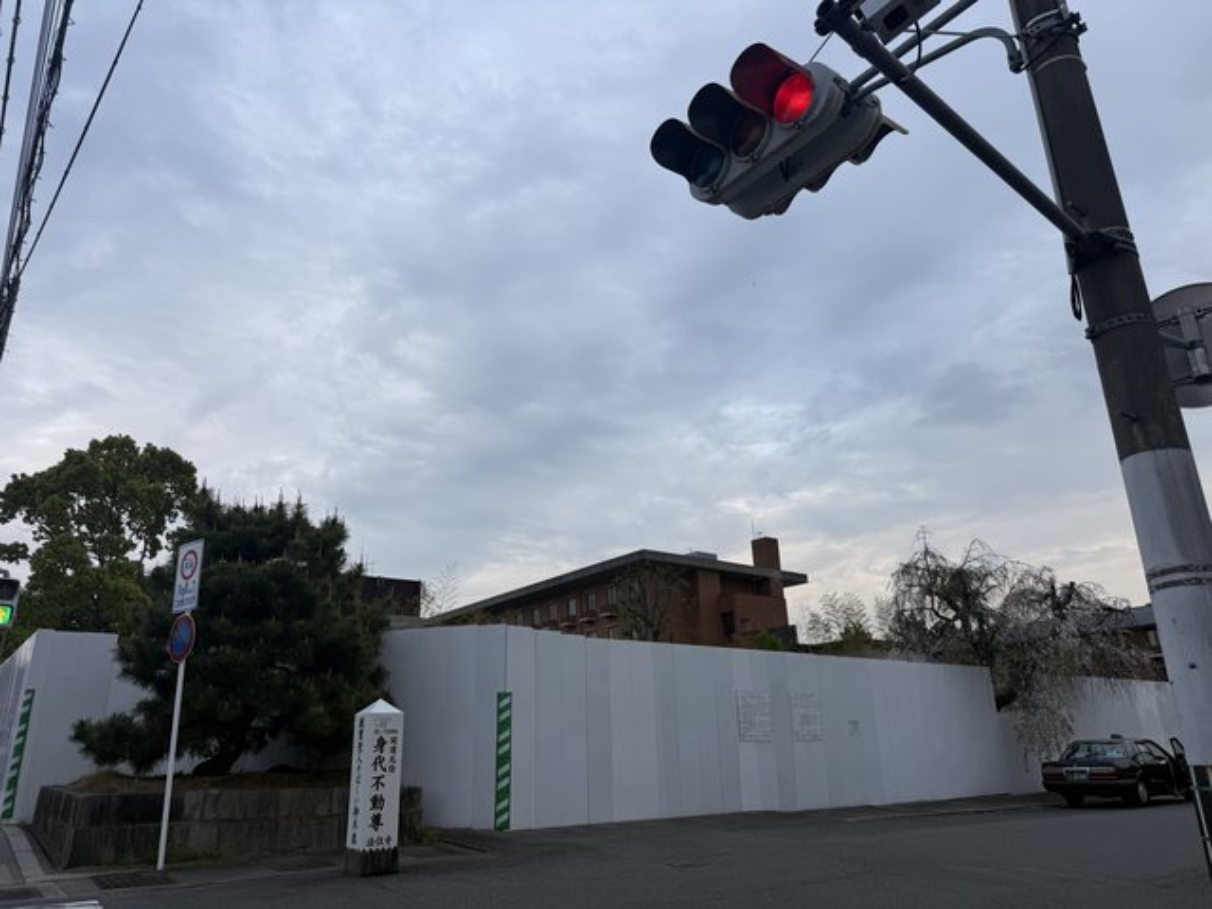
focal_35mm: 24
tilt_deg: +19.5
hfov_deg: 71.6
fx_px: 840
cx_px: 606
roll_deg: +1.5
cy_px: 454
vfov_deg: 56.8
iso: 80
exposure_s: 1/488
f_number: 1.78
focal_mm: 6.76
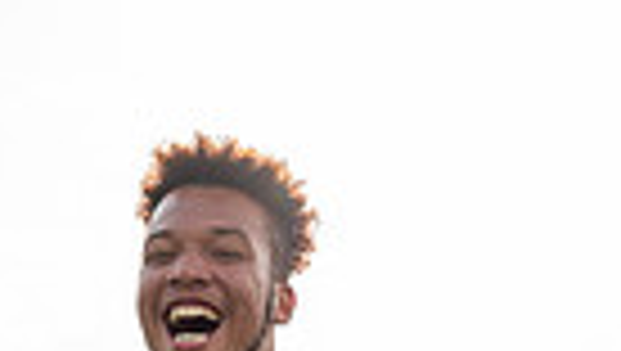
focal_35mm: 99
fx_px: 1632
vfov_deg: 10.1
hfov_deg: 21.5
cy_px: 940
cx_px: 230
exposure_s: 1/320
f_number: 5.6
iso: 100
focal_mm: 29
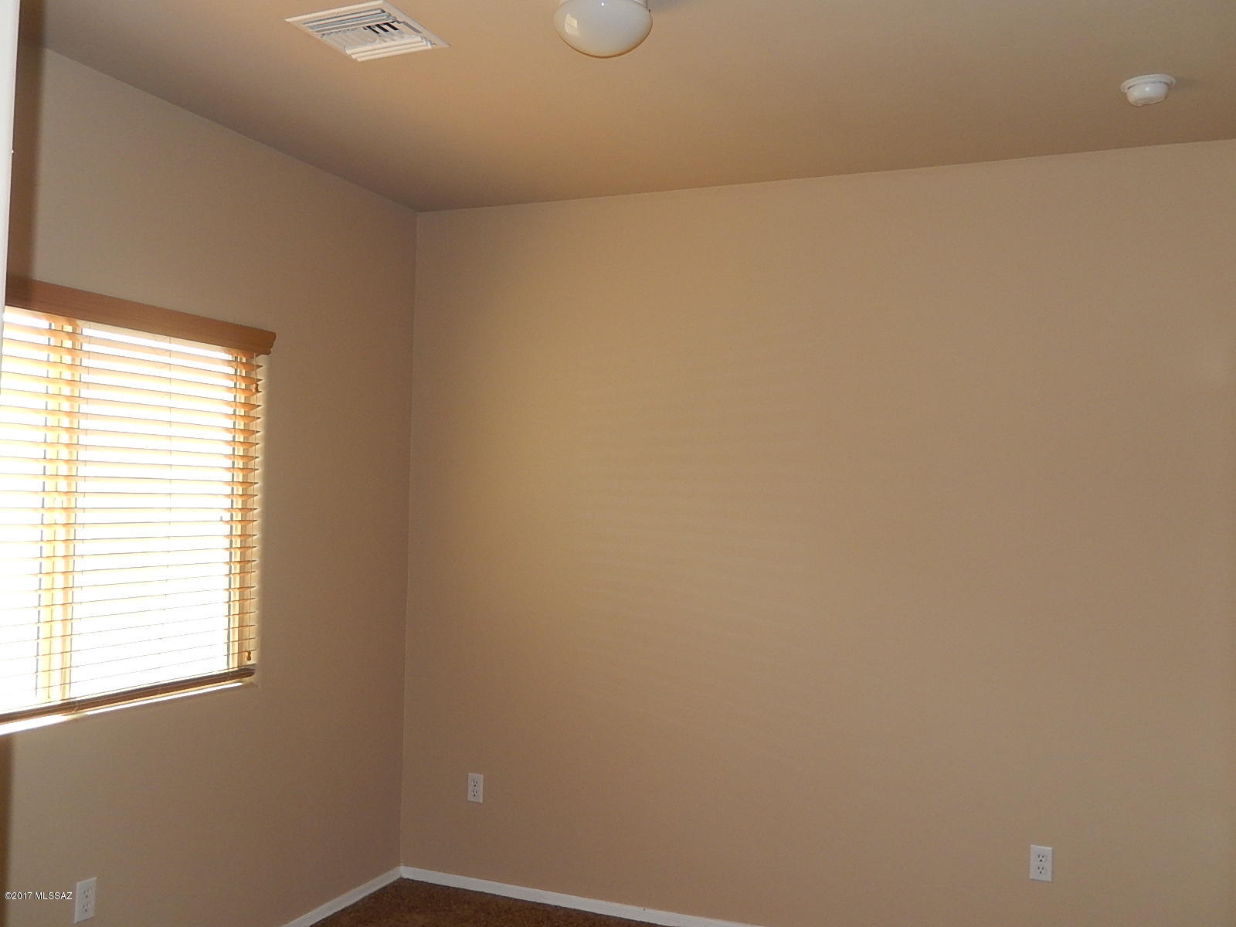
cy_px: 464
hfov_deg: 56.8
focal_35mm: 32
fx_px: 1143
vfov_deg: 44.2
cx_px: 618
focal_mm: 5.7
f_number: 3.8
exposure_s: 1/30
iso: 200
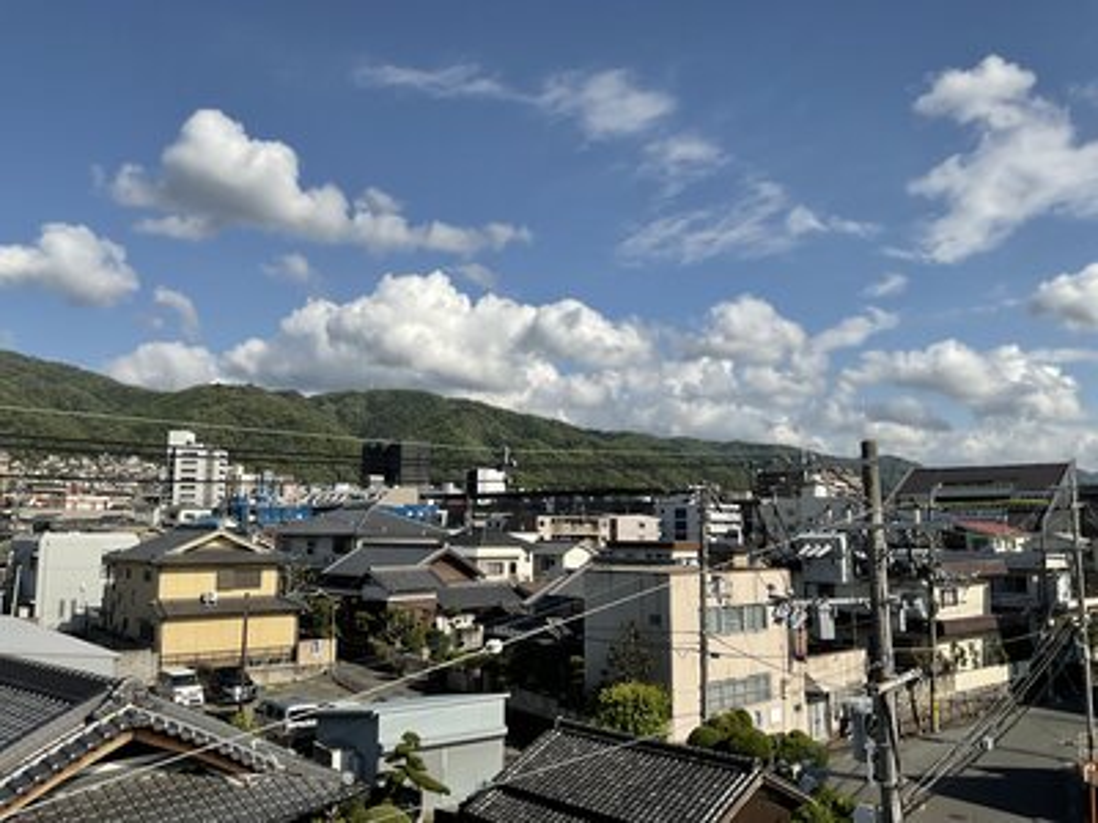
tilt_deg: +10.3
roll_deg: +0.8
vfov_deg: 48.2
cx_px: 549
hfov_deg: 61.7
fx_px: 920
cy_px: 412
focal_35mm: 29
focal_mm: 3
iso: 16
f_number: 1.8
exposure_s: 1/2959
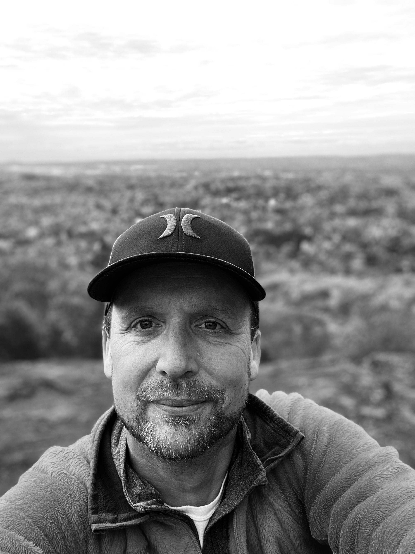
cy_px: 277
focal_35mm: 30
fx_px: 480
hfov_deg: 46.8
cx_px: 208
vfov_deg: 60.0
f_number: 2.2
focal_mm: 2.71
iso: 25
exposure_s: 1/126
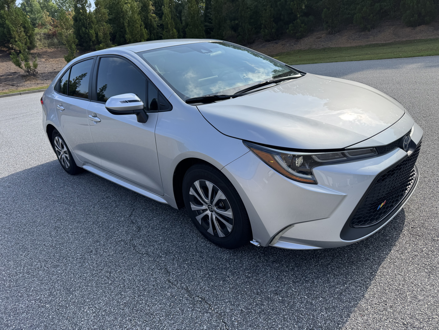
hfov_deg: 71.6
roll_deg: +5.6
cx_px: 220
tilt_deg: -19.7
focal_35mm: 24
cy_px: 165
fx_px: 304
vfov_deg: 56.8
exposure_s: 1/3096
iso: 80
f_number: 1.78
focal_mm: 6.76
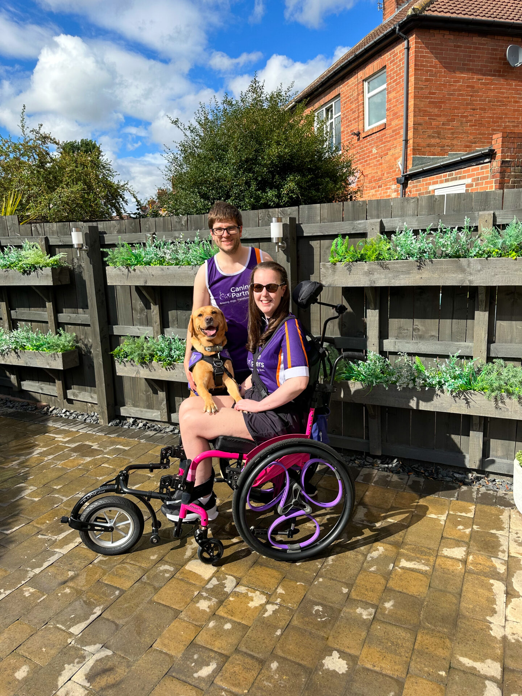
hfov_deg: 56.8
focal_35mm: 24
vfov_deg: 71.6
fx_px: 483
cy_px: 348
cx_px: 261
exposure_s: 1/3000
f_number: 1.8
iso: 80
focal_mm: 6.86
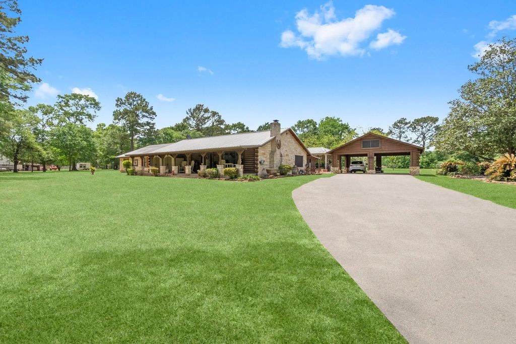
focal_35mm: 15
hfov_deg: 100.4
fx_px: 215
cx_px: 258
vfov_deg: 77.3
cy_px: 172
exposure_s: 1/200
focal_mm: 10
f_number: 10
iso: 800
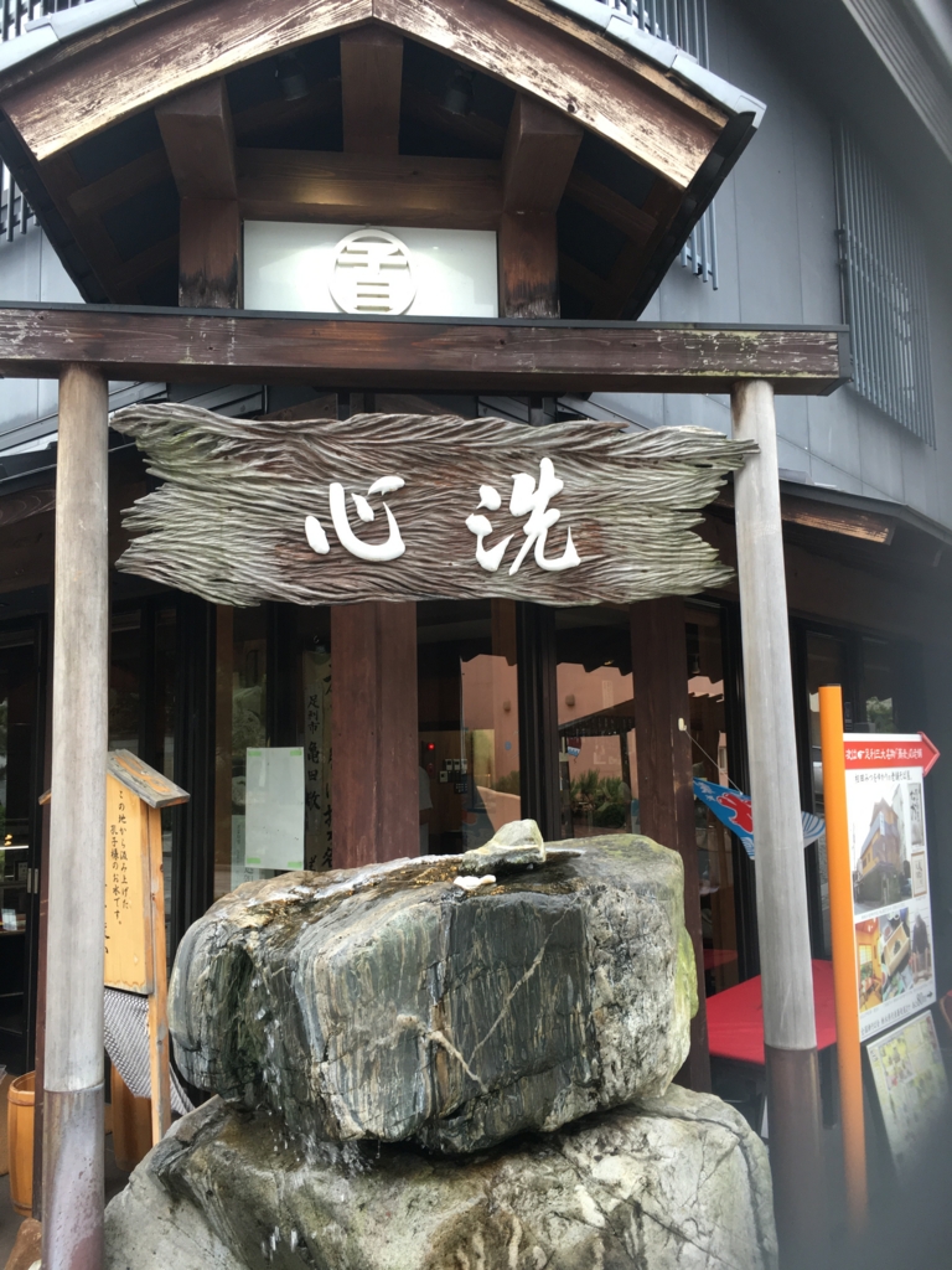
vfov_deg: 61.7
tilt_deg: +7.5
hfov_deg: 48.2
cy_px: 635
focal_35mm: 29
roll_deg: +2.2
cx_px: 476
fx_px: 1063
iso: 40
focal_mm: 4.15
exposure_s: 1/120
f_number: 2.2
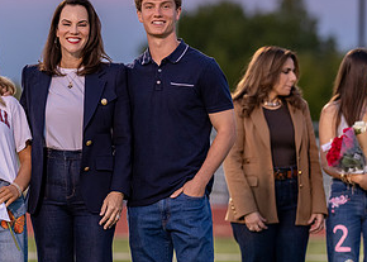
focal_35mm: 372
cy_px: 172
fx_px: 3876
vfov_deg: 3.9
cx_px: 91
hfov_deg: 5.4
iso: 500
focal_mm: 135
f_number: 2.2
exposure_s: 1/640
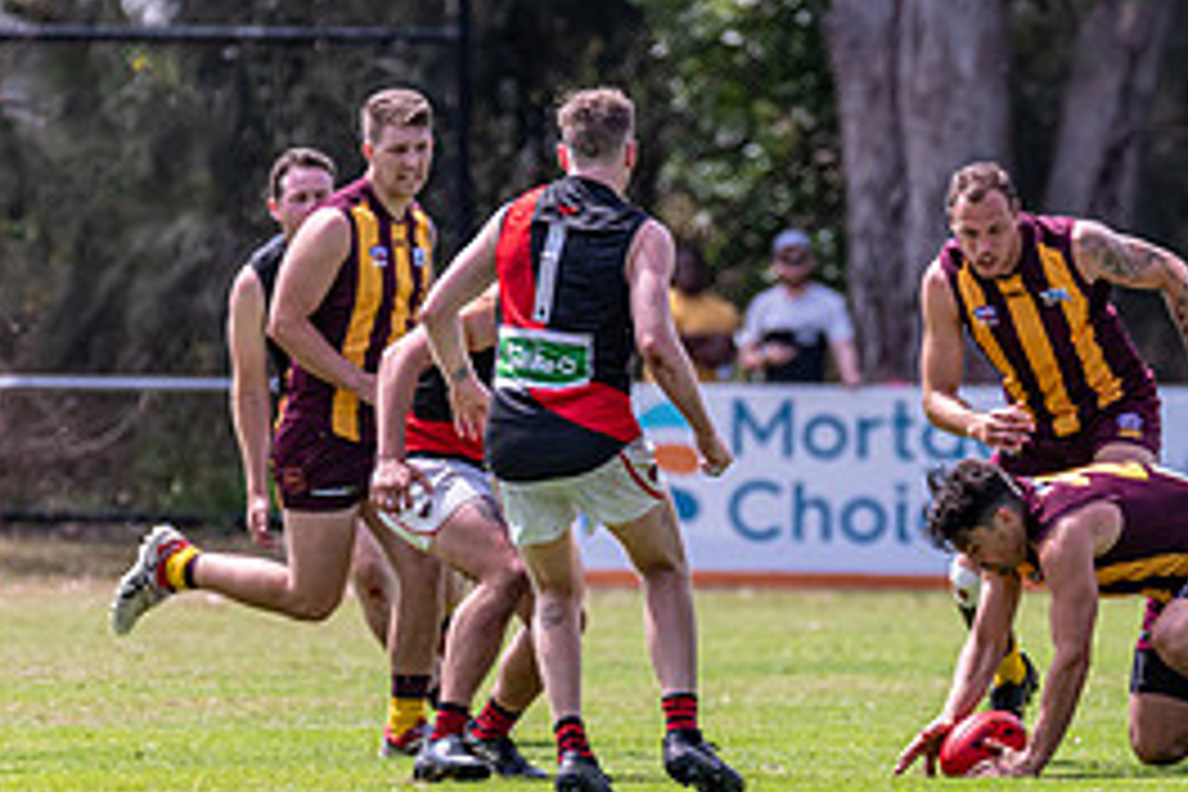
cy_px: 493
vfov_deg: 1.6
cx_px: 1102
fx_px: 28972
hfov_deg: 2.3
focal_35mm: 878
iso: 800
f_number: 6.3
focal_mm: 400
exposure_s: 1/2500
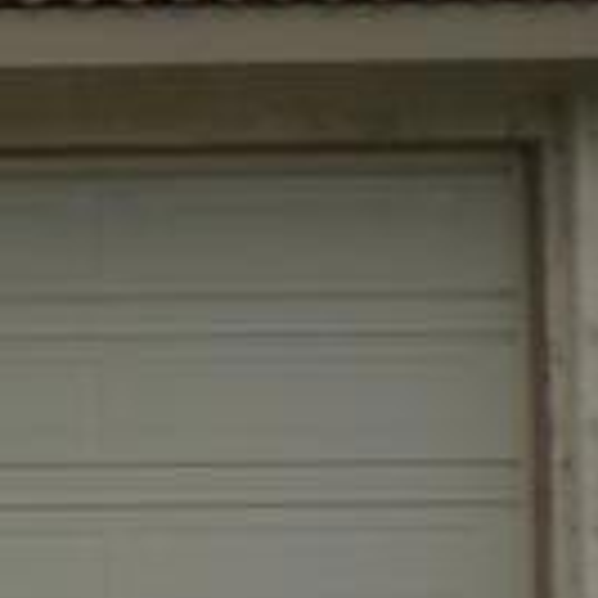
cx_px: -652
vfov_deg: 7.3
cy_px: 22
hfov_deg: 7.0
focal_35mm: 239
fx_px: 4671
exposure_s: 1/289
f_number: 4.6
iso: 80
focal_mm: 6.3
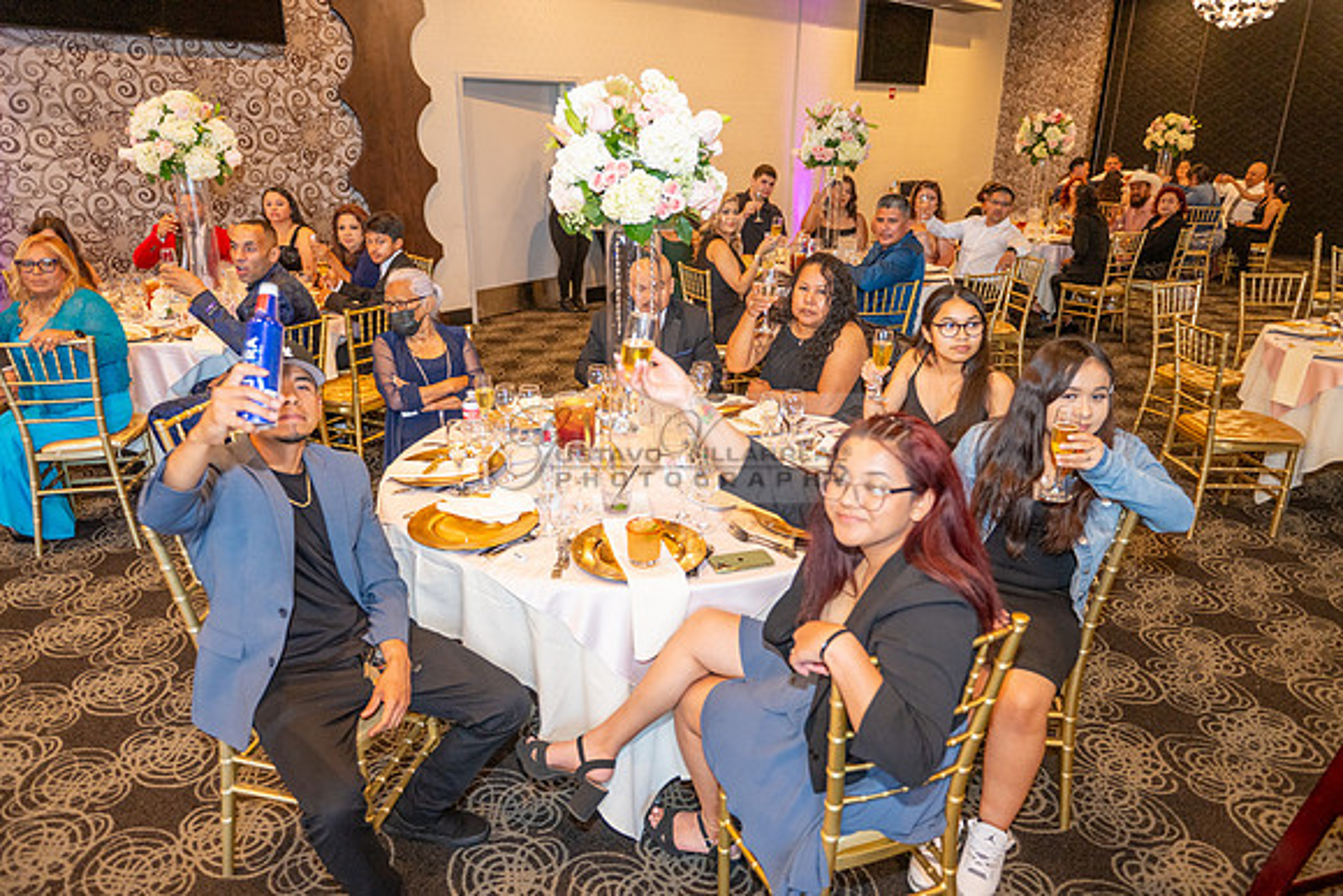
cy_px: 448
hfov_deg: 73.7
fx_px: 896
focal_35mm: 24
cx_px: 672
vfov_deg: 53.2
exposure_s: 1/125
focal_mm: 24
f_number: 2.8
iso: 1000
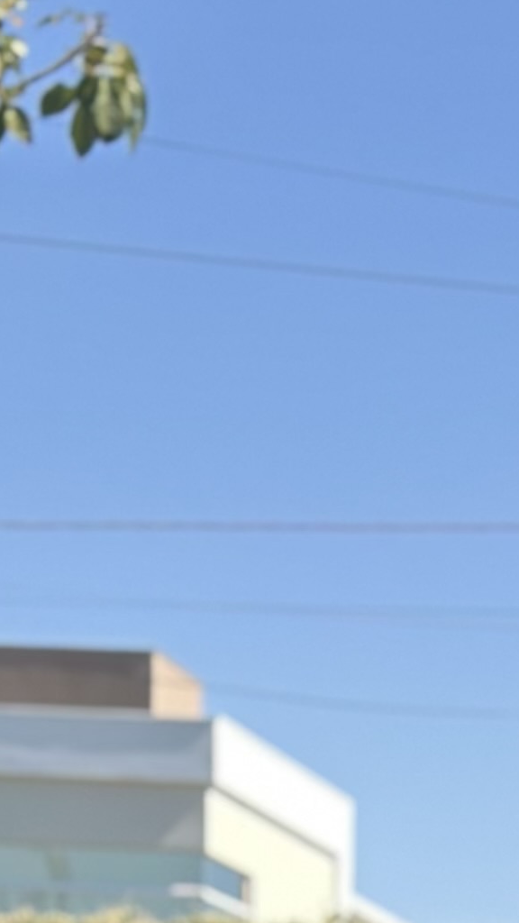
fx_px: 5040
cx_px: 1288
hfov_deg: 5.7
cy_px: 1622
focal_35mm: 206
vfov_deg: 9.9
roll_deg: -1.5
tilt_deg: -2.7
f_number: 1.78
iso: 100
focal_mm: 6.86
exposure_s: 1/2358
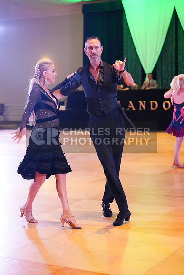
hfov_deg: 19.5
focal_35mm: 70
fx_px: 536
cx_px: 92
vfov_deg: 28.8
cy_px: 138
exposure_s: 1/320
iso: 5000
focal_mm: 70
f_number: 2.8
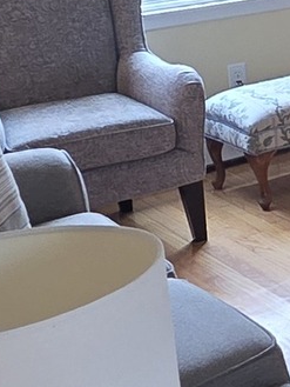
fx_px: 1016
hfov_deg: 13.6
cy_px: 1
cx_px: 602
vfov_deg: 20.8
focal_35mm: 91
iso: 100
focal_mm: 2.2
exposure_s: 1/60
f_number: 2.2
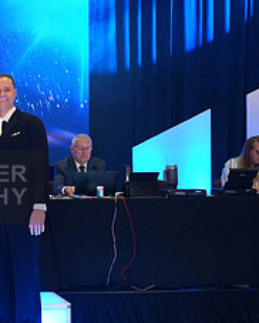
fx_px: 756
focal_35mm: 79
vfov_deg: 24.1
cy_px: 187
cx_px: -111
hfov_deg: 17.7
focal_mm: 33
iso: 2000
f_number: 4
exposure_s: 1/100
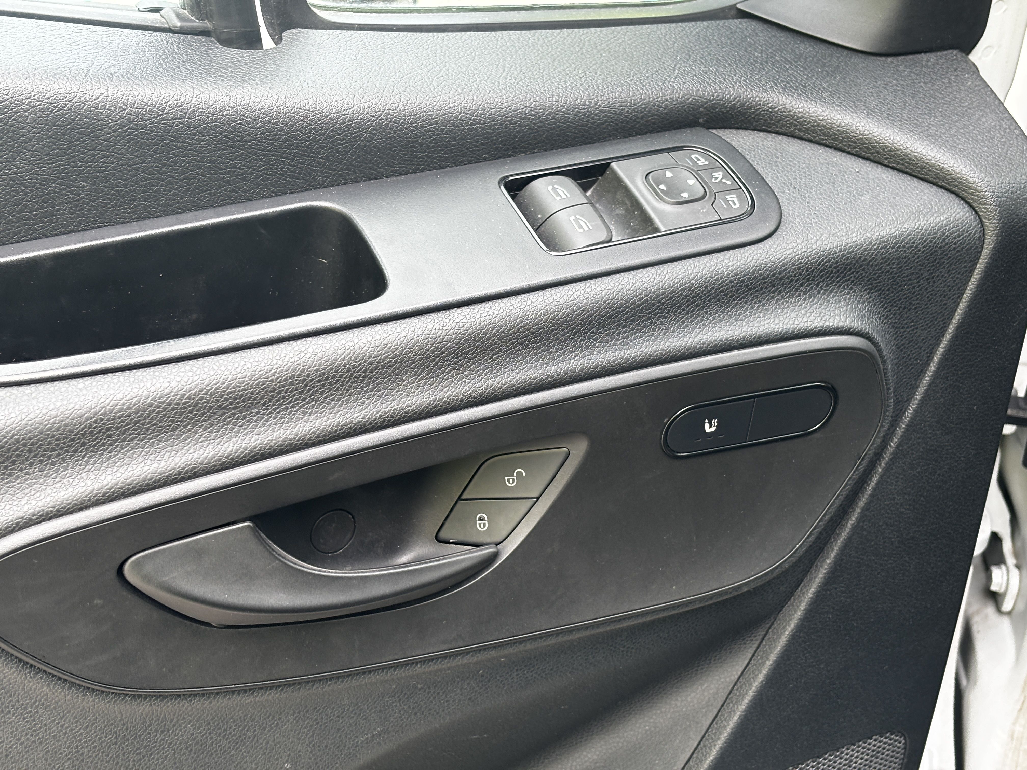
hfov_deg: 36.8
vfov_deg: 28.0
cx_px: 514
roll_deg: +5.3
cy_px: 385
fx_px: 1543
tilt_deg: -34.9
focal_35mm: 52
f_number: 1.6
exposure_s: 1/121
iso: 50
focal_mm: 5.96
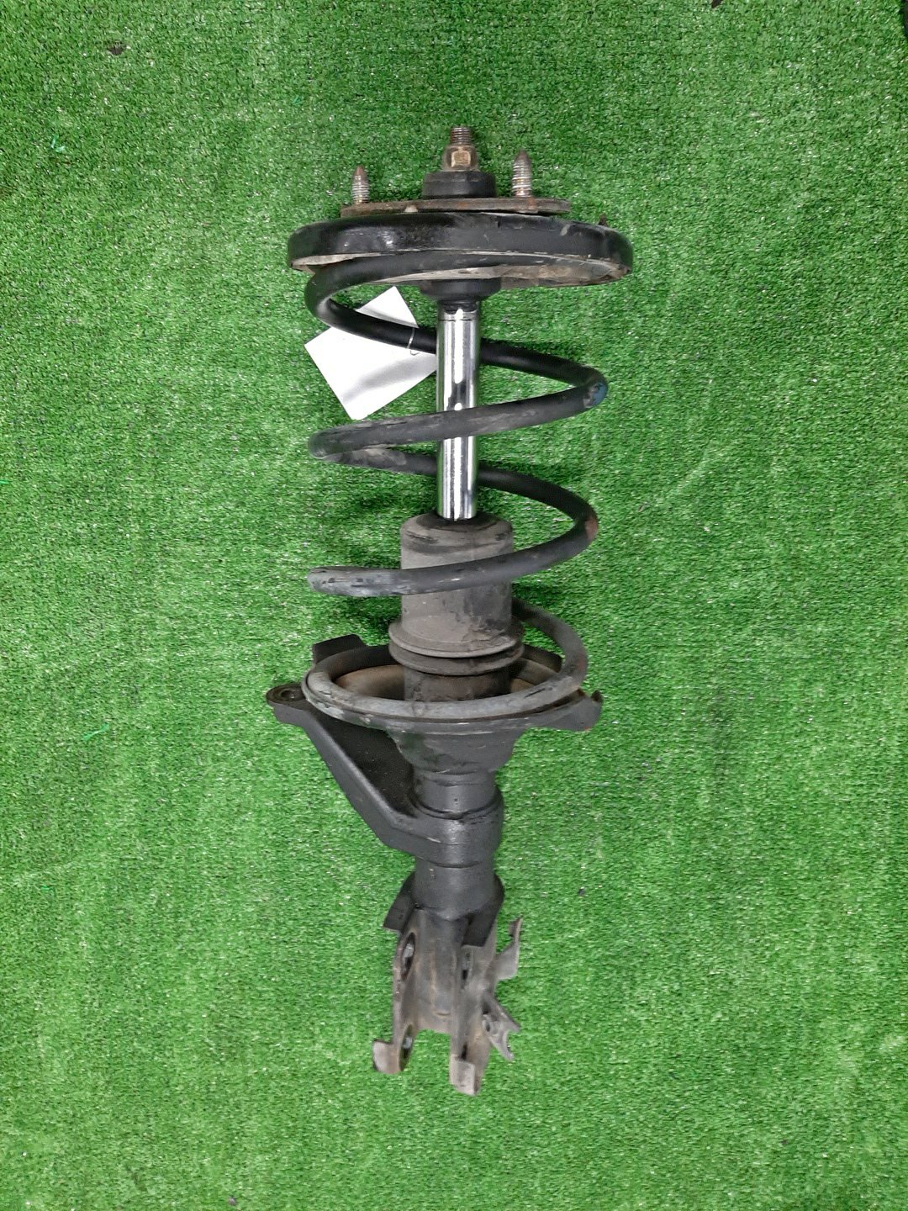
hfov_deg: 53.1
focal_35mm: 26
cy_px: 606
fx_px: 909
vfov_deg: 67.3
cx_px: 454
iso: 211
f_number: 1.7
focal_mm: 3.93
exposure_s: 1/33
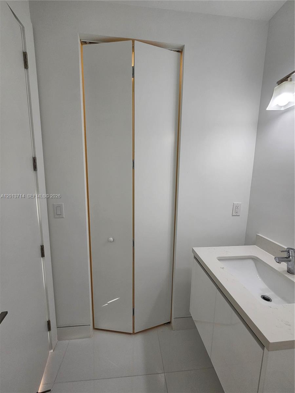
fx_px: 148
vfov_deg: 106.2
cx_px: 148
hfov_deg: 89.9
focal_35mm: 13
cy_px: 196
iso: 160
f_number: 2.2
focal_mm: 2.2
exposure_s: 1/207
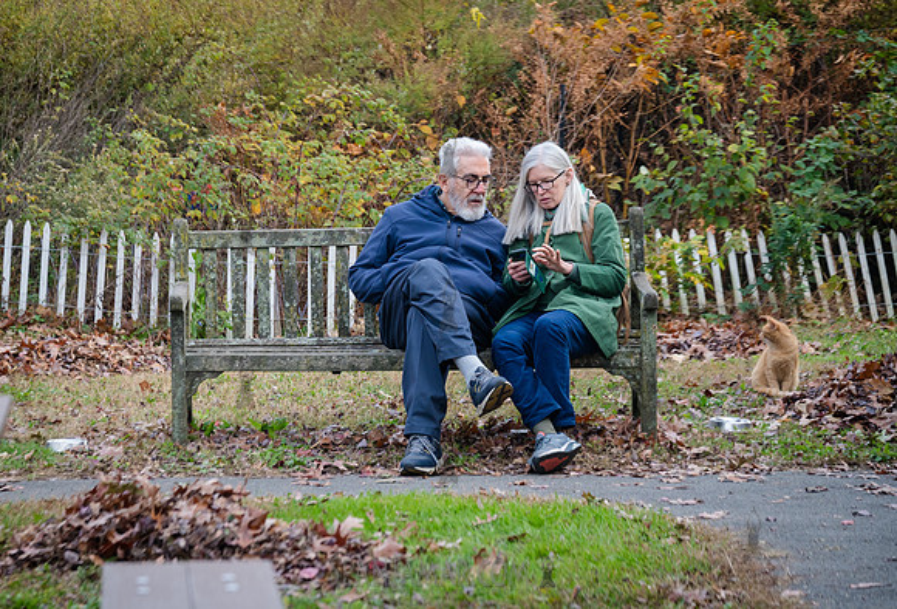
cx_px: 309
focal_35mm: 132
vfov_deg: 10.6
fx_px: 3296
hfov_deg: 15.5
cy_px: 250
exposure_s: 1/320
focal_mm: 101
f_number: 5.6
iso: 1000
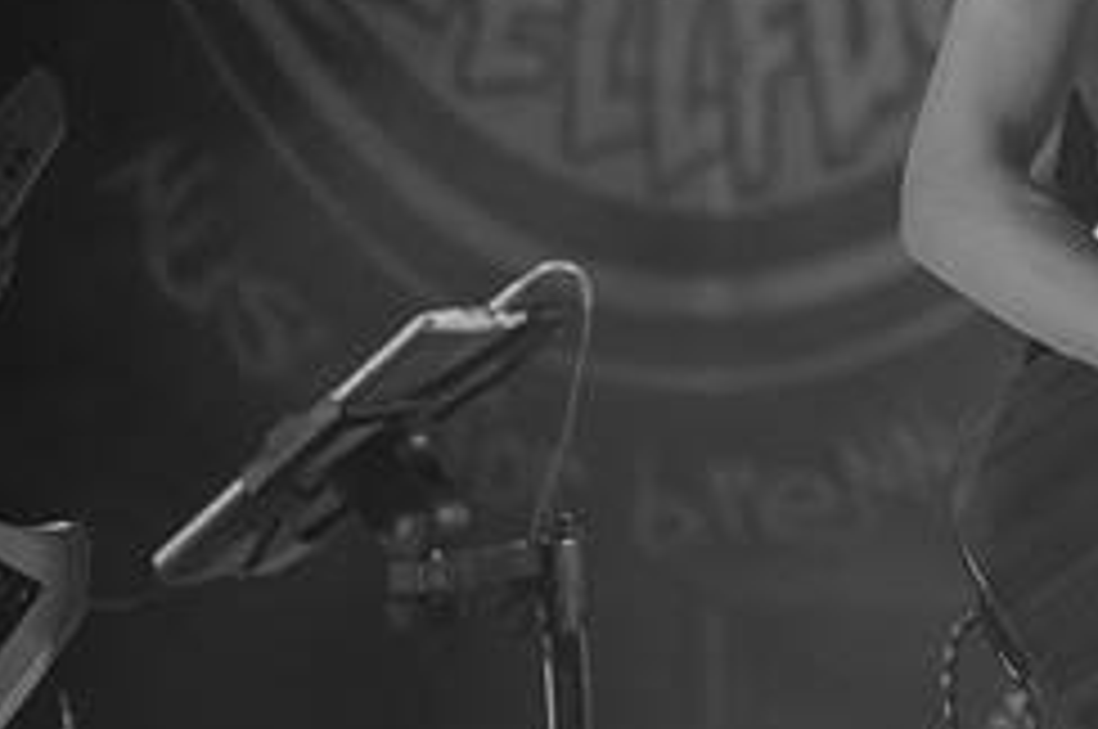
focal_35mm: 547
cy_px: -248
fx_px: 16661
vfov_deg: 2.5
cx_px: 1498
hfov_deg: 3.8
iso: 1250
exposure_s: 1/1000
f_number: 2.8
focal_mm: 185
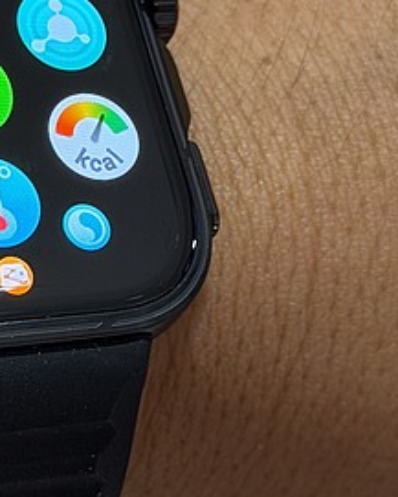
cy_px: 132
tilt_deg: -18.4
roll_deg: +7.1
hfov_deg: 8.5
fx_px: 2649
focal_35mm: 180
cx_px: -7
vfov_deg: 10.7
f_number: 1.78
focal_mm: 6.76
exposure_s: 1/48
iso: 100
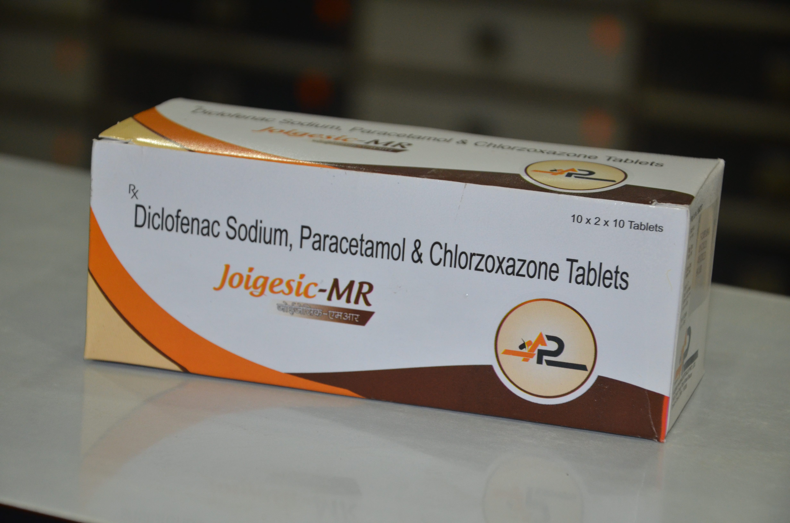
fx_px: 2628
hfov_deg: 17.1
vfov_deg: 11.4
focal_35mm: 120
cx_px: 395
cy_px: 262
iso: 800
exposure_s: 1/60
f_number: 5.3
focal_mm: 80
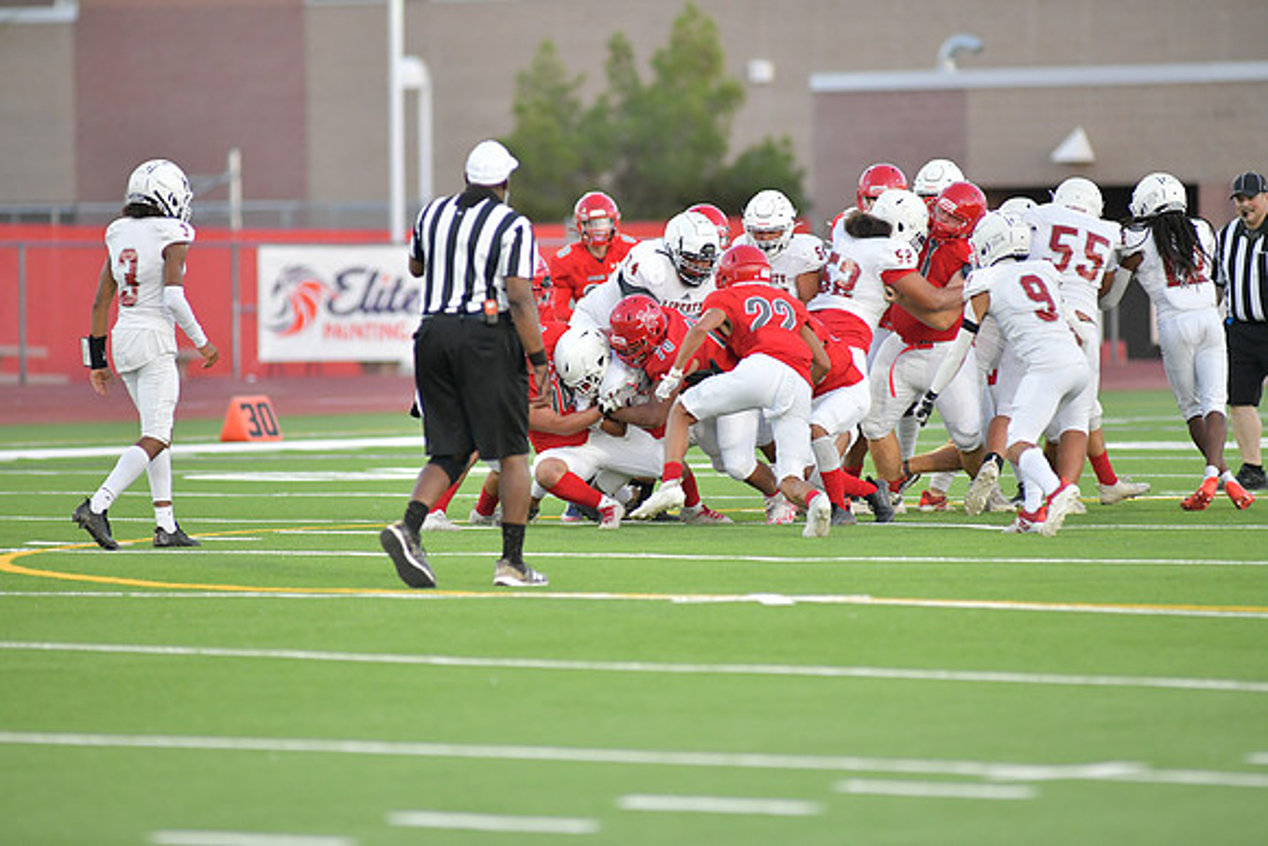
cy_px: 423
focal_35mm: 300
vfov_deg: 4.6
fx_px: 10569
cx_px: 634
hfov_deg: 6.9
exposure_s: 1/1250
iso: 2500
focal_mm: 300
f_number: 3.5
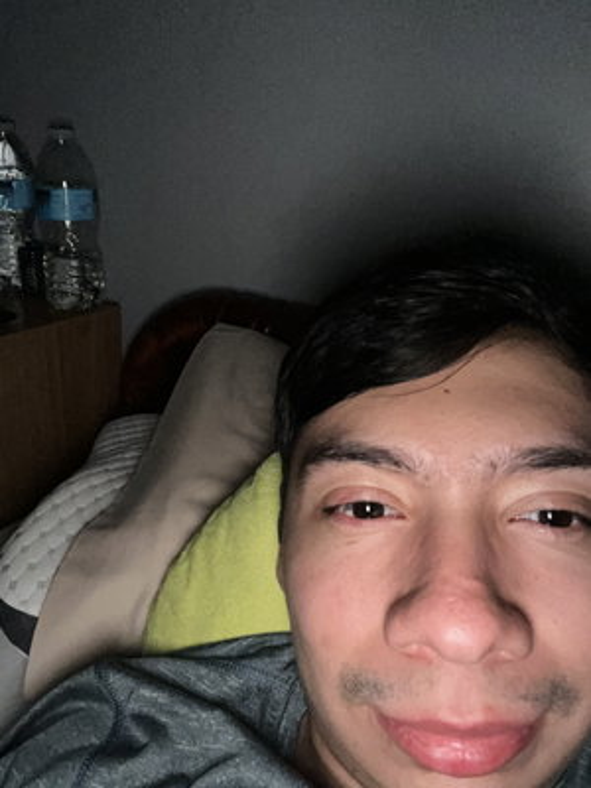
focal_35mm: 30
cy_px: 394
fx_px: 683
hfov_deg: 46.8
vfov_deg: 60.0
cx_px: 296
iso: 400
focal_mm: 2.71
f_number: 2.2
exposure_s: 1/29
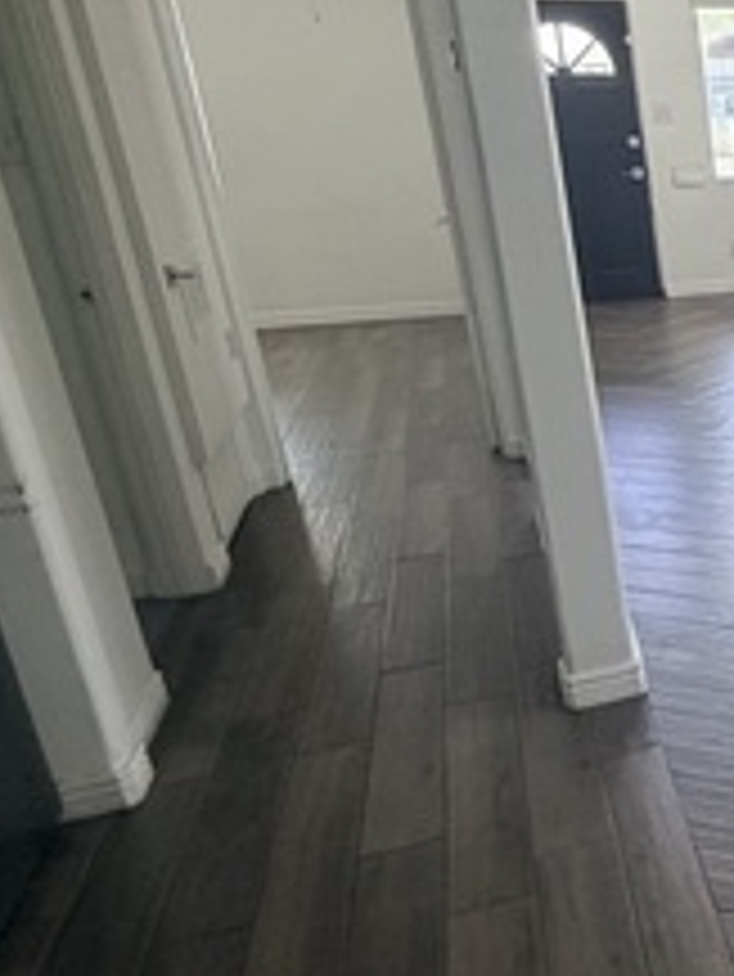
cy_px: 515
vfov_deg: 43.8
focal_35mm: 43
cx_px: 1117
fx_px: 1215
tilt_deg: -18.9
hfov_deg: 25.1
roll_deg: +0.8
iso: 250
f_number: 2.2
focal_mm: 2.22
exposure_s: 1/121
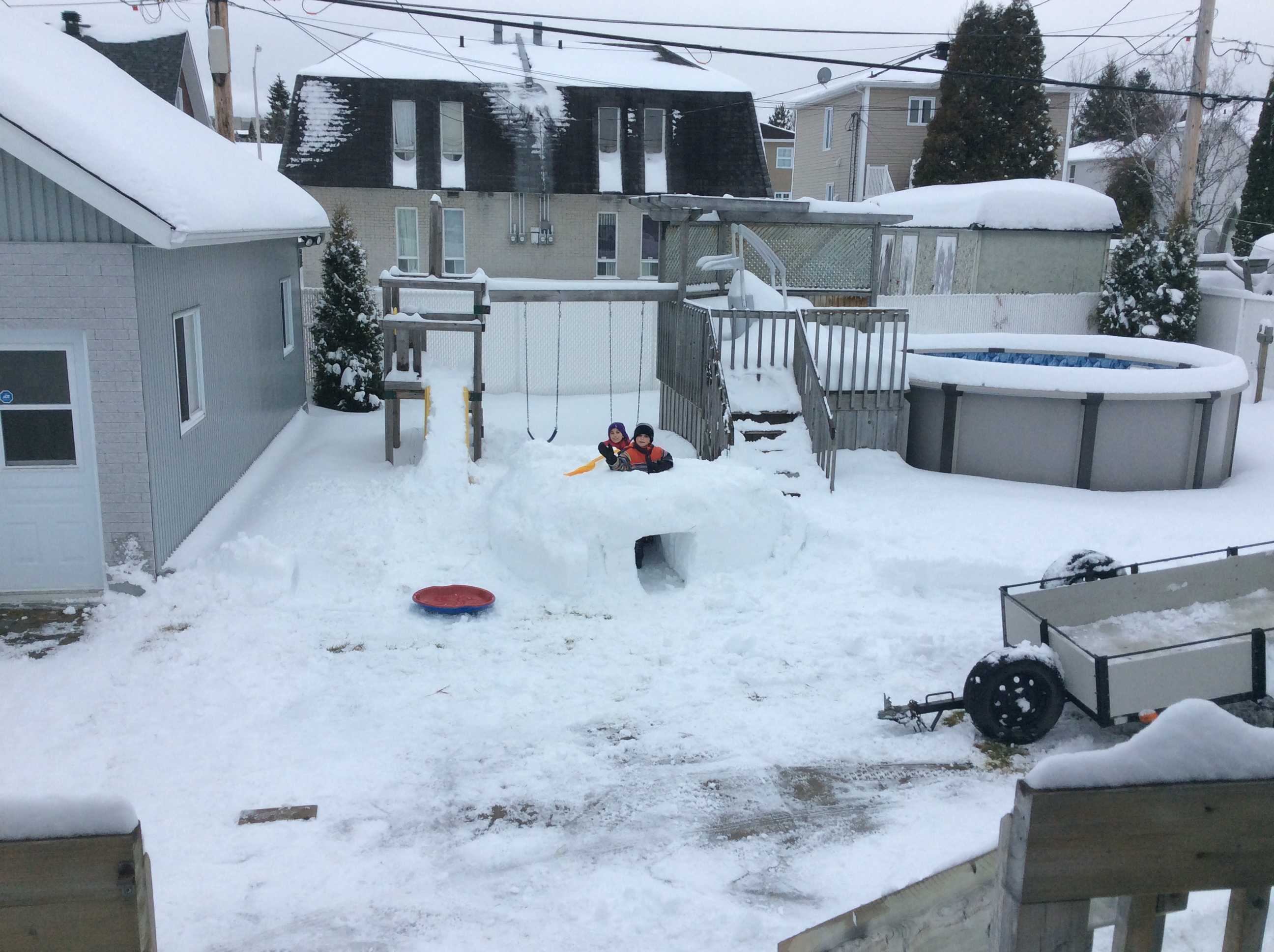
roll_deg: -1.4
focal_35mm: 32
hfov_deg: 56.9
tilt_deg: -12.3
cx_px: 637
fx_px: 1176
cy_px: 476
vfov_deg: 44.1
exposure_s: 1/566
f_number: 2.4
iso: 32
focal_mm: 3.3
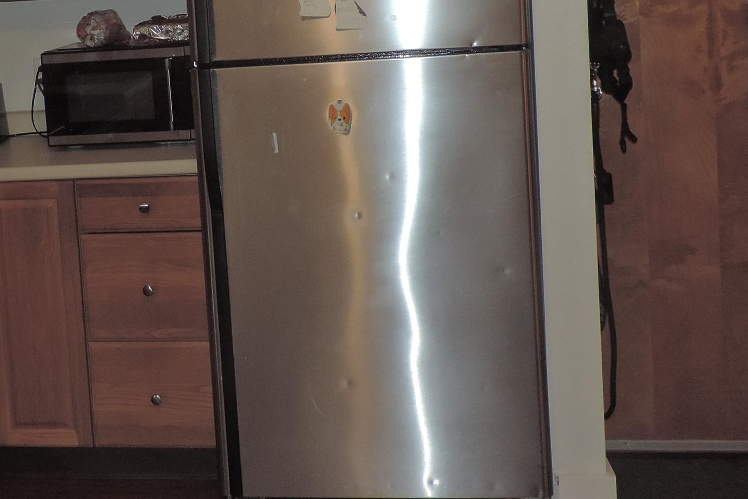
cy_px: 48
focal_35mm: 53
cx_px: 204
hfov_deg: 36.8
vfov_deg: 24.8
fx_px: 1101
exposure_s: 1/30
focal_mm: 4.3
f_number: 3
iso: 200
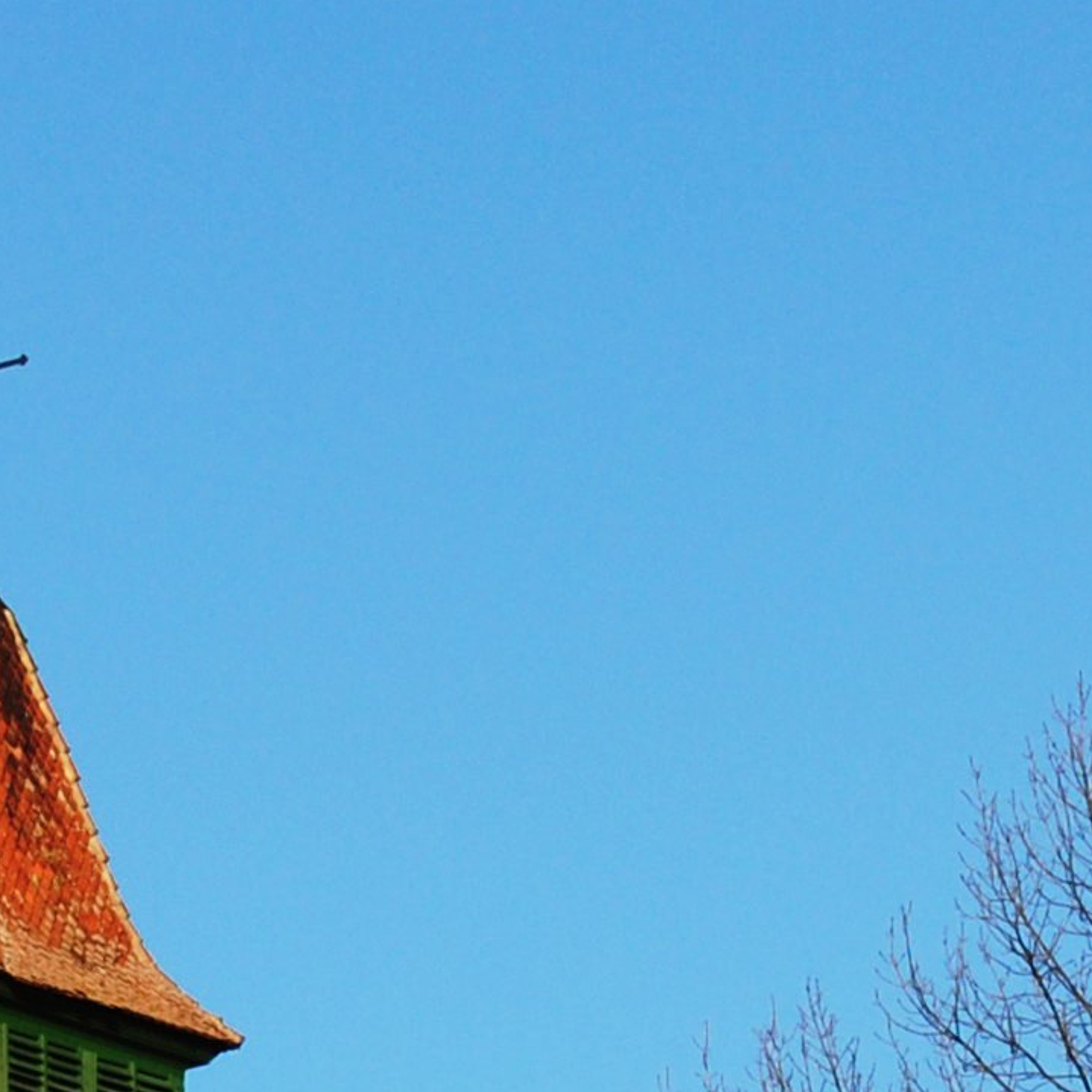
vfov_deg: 4.6
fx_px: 13501
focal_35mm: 378
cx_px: 431
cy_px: 1824
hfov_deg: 4.6
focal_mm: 55
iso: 160
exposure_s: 1/250
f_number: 10
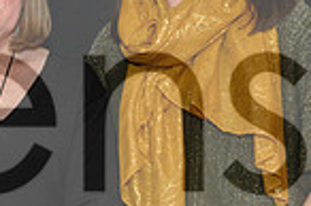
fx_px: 1130
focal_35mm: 131
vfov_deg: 10.4
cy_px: 187
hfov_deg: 15.4
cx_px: 5
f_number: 5
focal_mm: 32
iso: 1250
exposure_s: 1/200
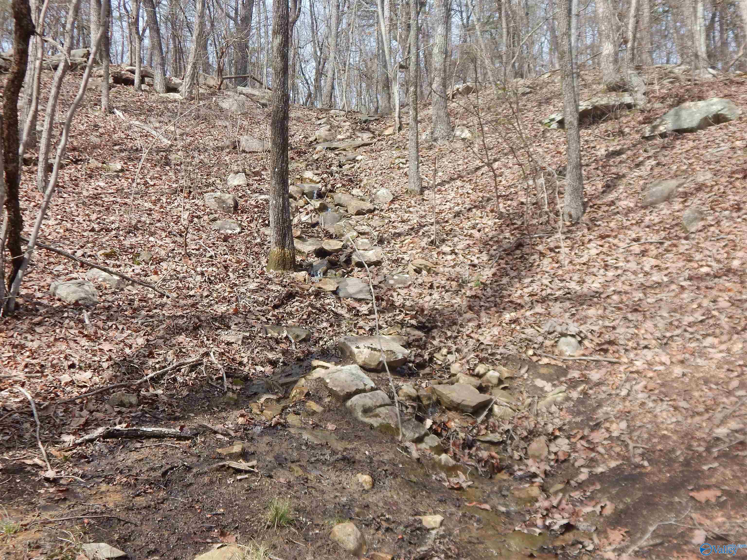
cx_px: 374
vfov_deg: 33.6
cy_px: 280
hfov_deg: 43.9
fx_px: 928
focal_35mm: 43
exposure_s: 1/400
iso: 125
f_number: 3.6
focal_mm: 7.7
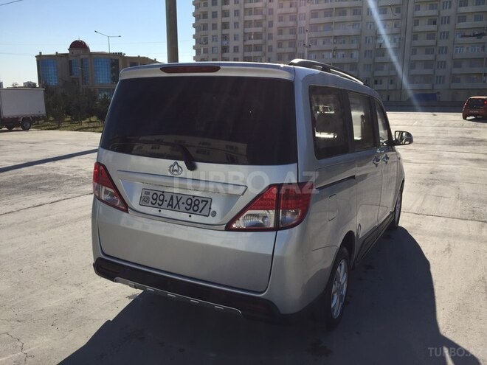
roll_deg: -0.8
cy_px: 182
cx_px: 244
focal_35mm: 29
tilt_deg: -11.0
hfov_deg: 61.7
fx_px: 408
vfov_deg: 48.2
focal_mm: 4.15
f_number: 2.2
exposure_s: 1/2475
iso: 32
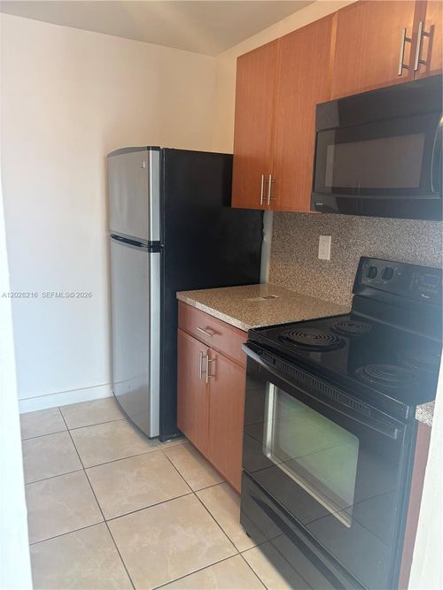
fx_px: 444
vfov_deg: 67.3
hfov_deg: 53.0
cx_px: 222
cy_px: 295
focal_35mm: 26
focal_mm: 5.96
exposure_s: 1/120
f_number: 1.6
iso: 125
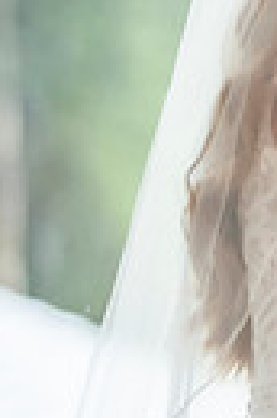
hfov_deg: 2.2
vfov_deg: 3.4
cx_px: 895
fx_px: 7159
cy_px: 156
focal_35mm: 617
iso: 250
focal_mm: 135
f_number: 2.8
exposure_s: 1/250
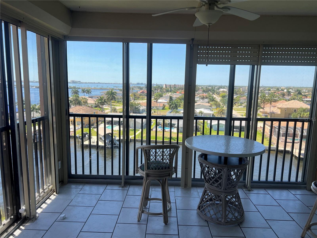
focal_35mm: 26
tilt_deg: -8.2
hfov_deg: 67.3
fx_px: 238
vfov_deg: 53.1
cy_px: 119
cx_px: 158
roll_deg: -1.0
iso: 50
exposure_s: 1/555
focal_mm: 5.7
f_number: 1.5
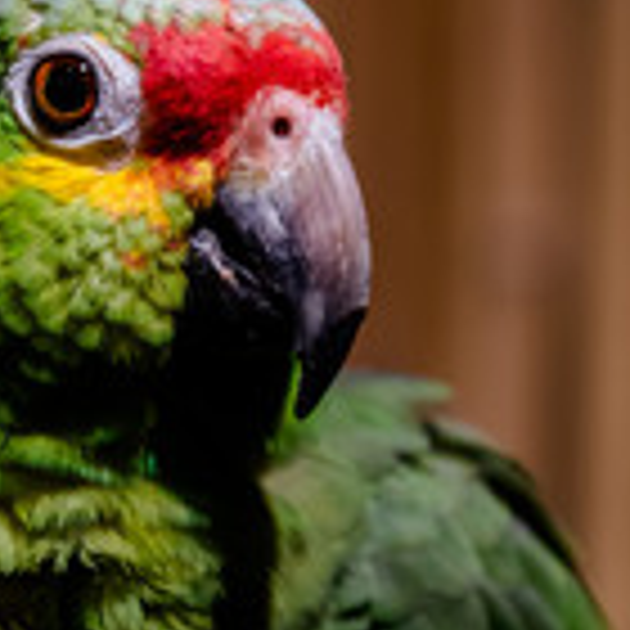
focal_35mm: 284
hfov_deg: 6.2
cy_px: 406
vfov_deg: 6.2
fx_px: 5848
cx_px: 38
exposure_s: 1/200
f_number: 2.8
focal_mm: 70
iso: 500
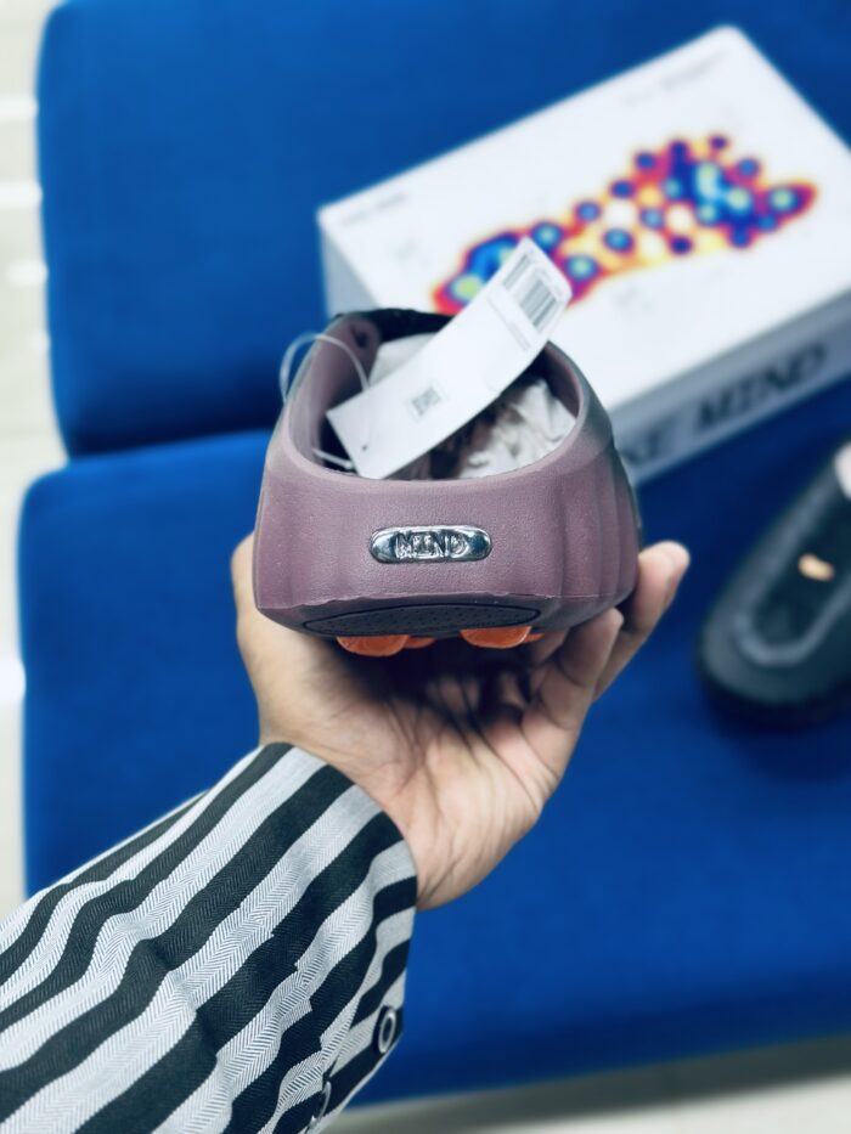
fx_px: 1573
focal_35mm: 48
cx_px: 426
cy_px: 567
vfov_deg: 39.7
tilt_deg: -59.4
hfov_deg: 30.3
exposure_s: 1/50
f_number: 1.78
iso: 64
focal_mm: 6.86
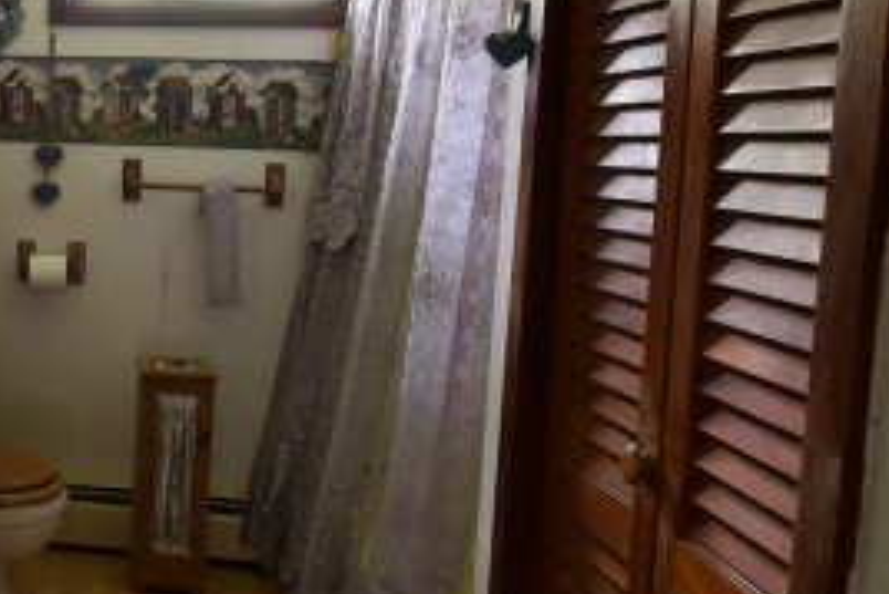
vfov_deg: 31.8
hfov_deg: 38.2
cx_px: -98
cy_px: 226
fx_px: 1038
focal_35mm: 42
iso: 100
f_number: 10
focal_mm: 10
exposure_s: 8
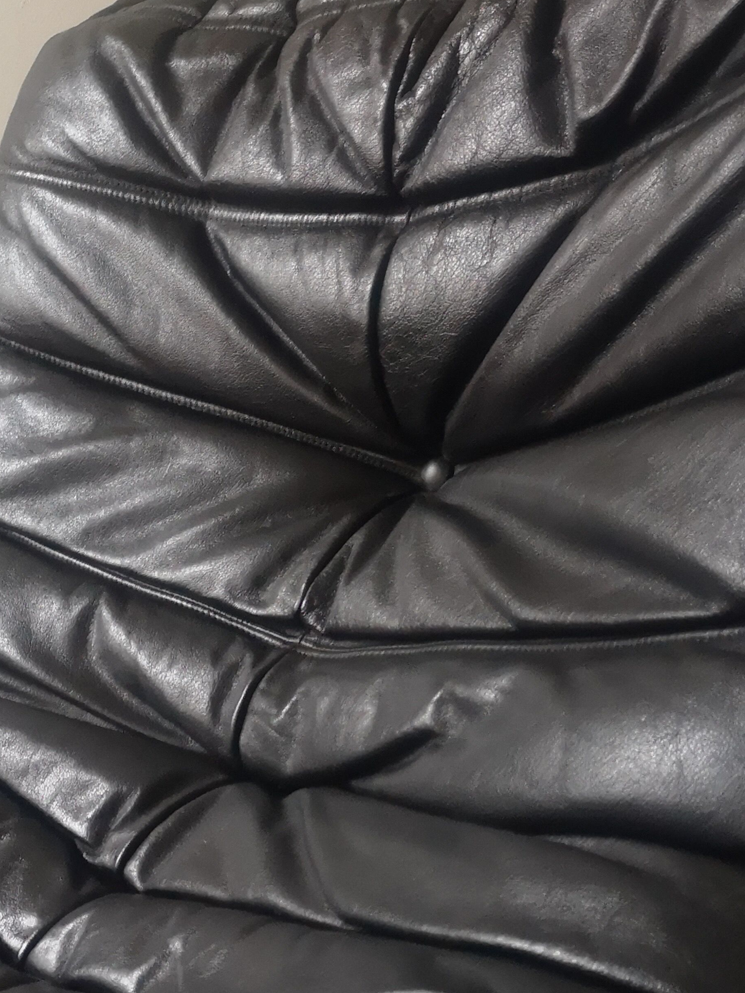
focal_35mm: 57
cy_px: 511
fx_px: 1636
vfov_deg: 33.8
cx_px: 326
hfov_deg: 25.6
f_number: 1.8
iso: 500
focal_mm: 3.95
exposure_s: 1/20
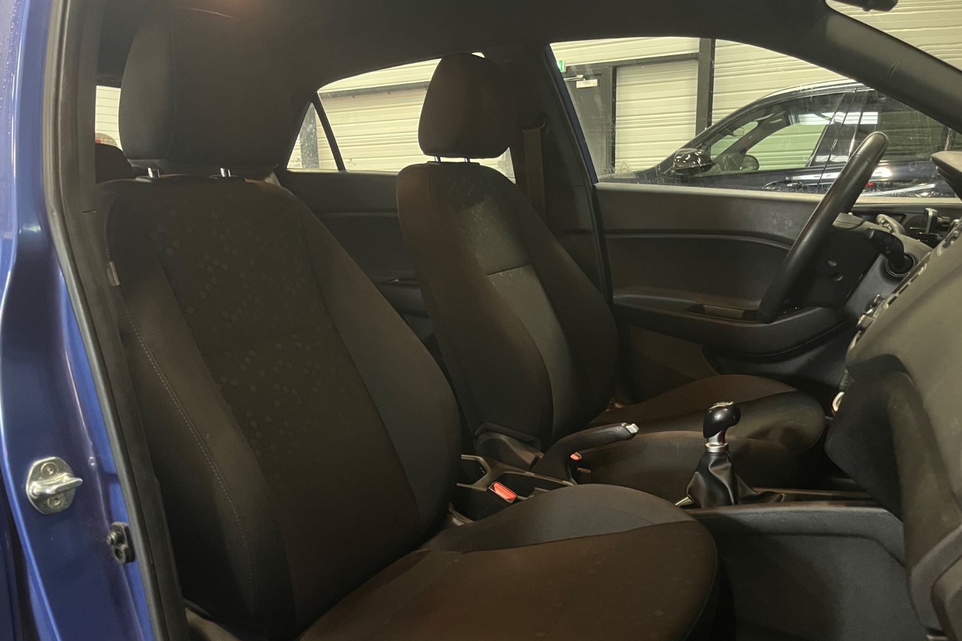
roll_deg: +2.0
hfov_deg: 65.5
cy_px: 360
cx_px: 483
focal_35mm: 28
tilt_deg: -14.0
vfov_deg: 46.3
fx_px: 748
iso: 800
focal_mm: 5.1
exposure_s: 1/25
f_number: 1.6
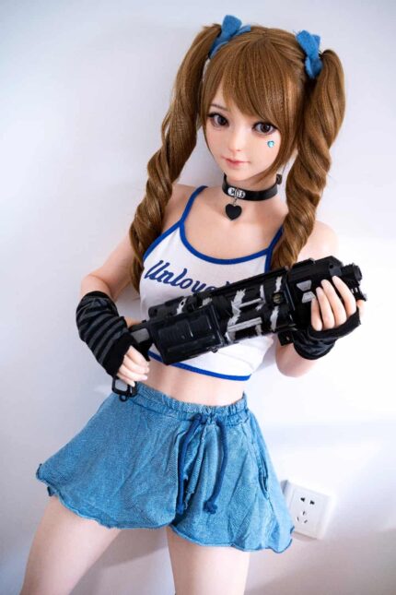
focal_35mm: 55
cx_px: 198
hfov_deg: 24.6
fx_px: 907
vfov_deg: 36.2
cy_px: 298
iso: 320
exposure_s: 1/100
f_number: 3.5
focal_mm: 55
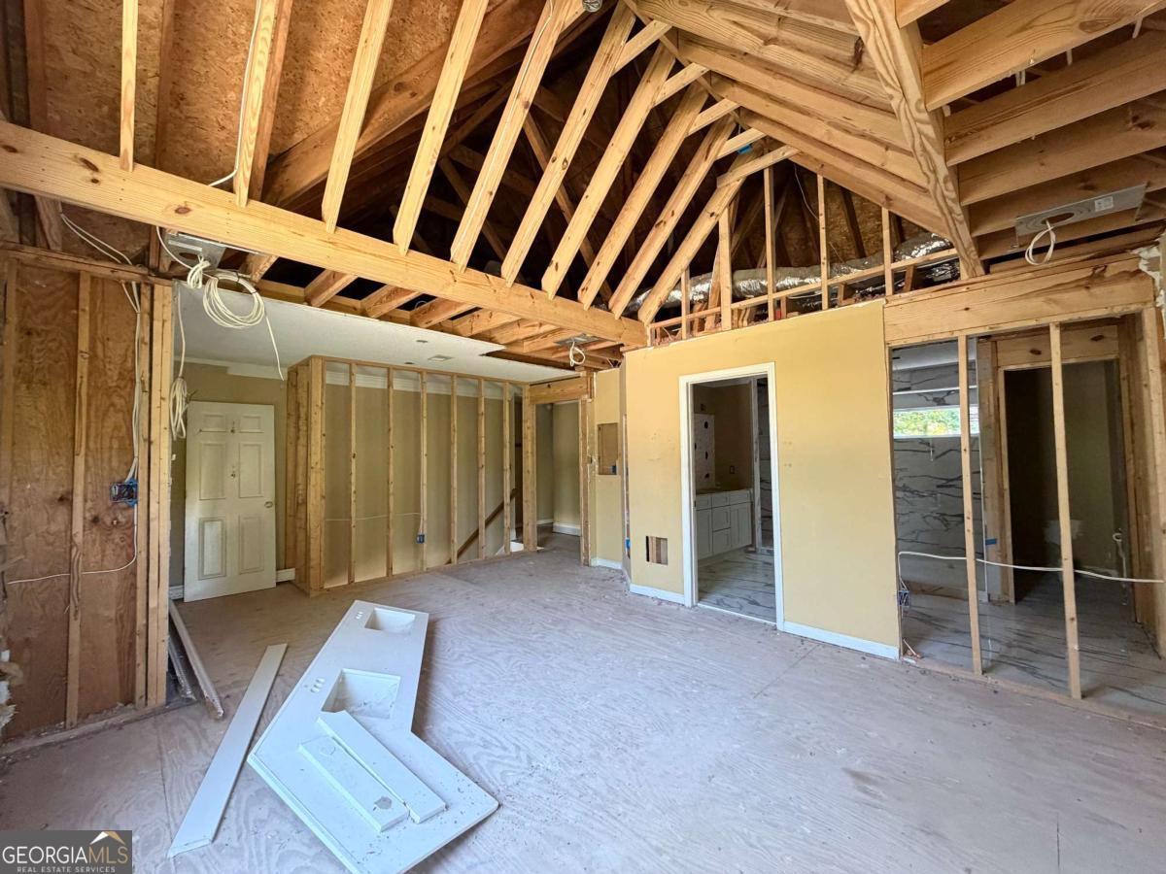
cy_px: 437
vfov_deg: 85.7
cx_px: 583
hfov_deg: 102.1
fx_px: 472
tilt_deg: +2.6
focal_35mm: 14
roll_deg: +1.0
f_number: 2.2
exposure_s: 1/60
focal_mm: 2.22
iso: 400
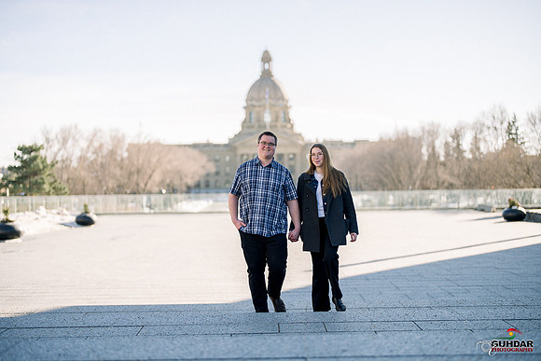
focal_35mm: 50
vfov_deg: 27.0
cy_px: 180
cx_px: 270
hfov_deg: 39.6
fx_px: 752
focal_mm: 50
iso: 100
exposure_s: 1/3200
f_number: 1.2
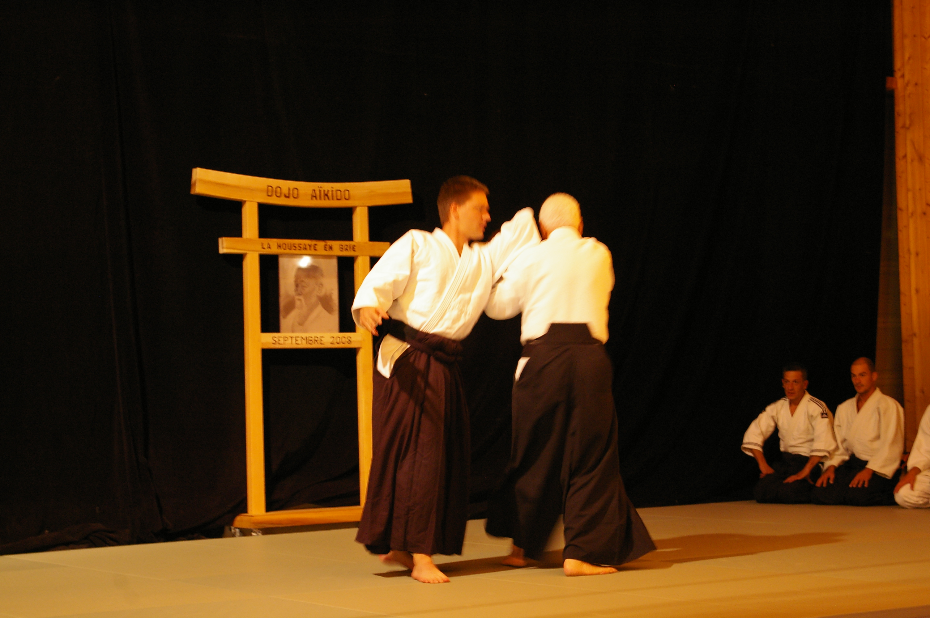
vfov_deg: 20.1
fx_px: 1742
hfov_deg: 29.9
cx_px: 465
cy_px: 309
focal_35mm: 68
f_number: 4.5
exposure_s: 1/15
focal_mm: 45
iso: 800
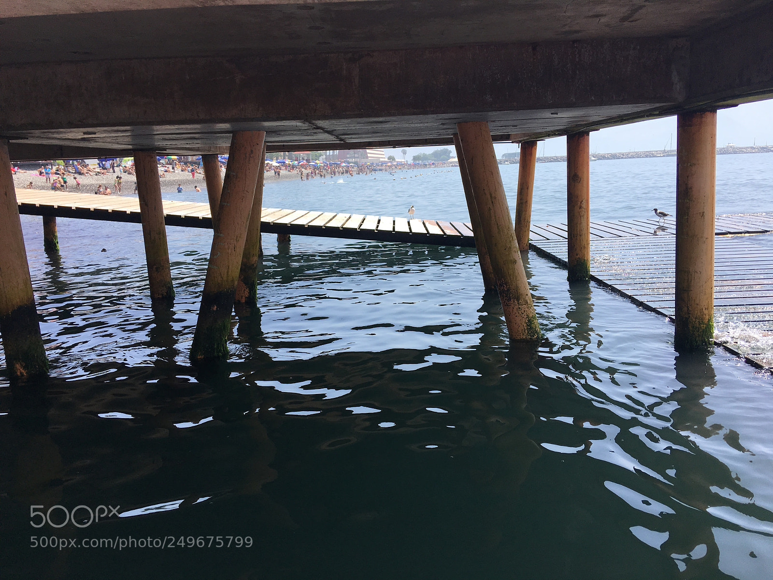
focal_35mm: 29
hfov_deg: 61.7
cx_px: 386
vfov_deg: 48.2
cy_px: 290
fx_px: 648
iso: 25
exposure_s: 1/938
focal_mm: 4.15
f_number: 2.2
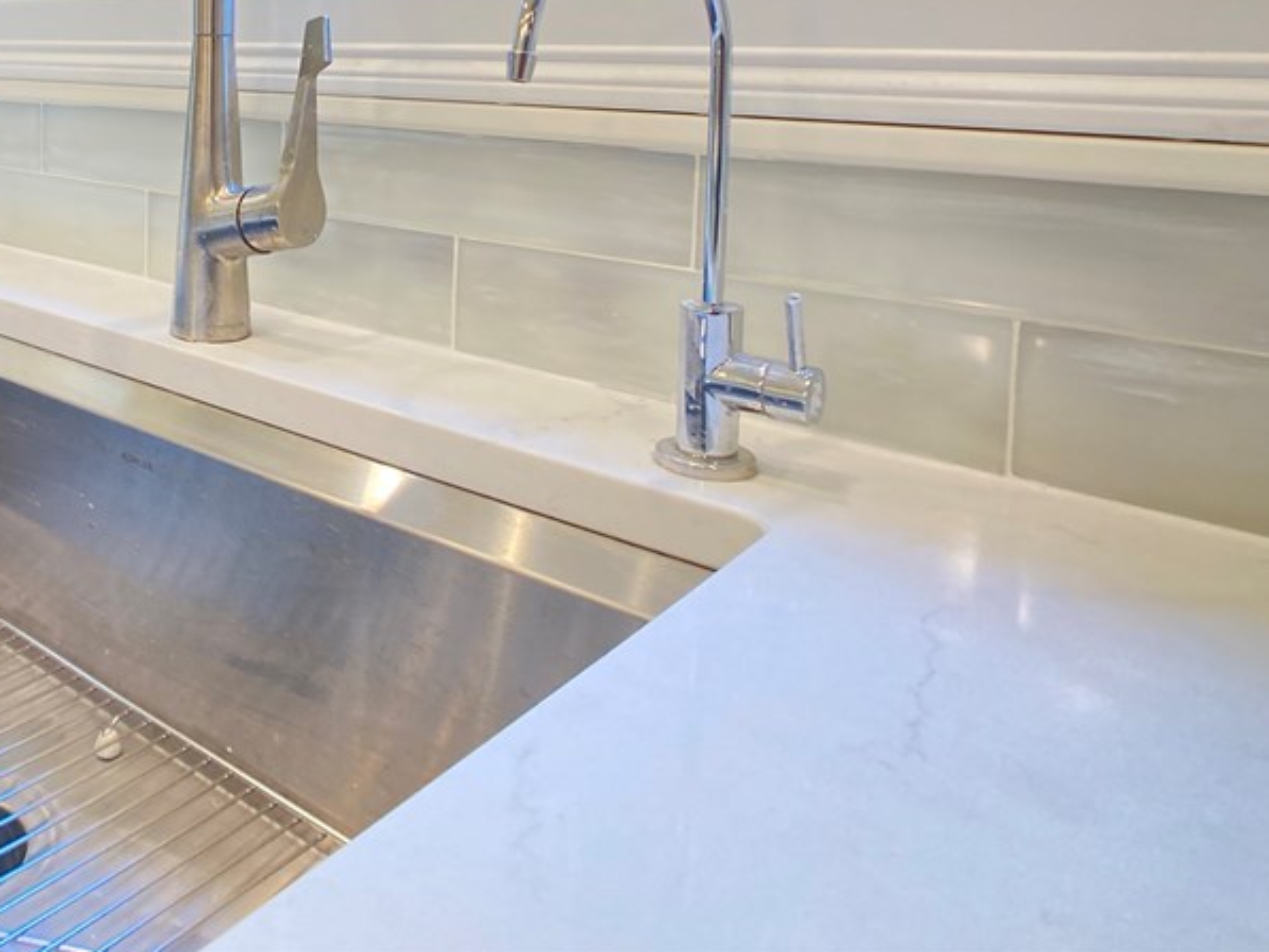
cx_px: 210
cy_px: 147
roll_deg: -0.6
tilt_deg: -2.7
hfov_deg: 37.8
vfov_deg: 29.4
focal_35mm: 48
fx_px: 1760
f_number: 1.8
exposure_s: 1/60
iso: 160
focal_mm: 3.99
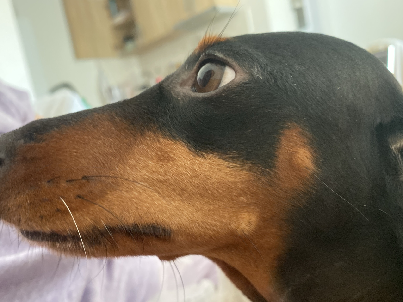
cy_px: 175
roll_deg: +13.0
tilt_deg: -8.5
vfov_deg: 45.3
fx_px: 361
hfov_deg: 58.3
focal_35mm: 31
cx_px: 195
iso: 500
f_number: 1.8
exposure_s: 1/60
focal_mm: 4.25
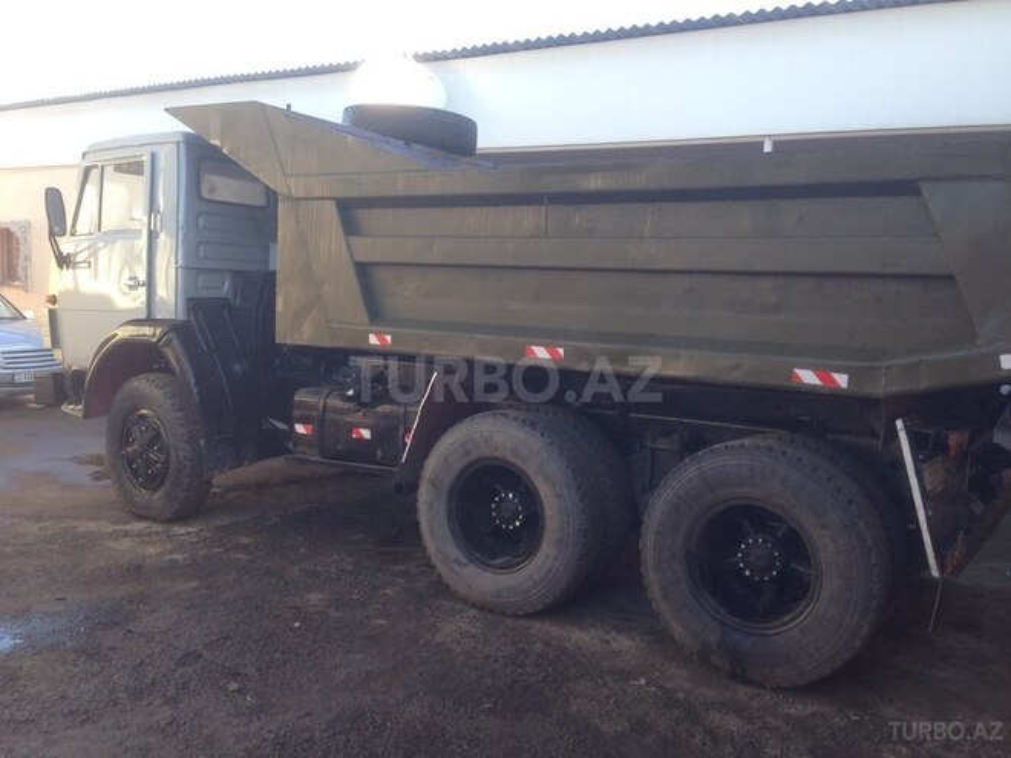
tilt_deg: -6.4
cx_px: 506
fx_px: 964
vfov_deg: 42.9
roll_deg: -1.7
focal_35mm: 33
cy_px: 379
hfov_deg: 55.4
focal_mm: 4.12
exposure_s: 1/149
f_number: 2.4
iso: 50
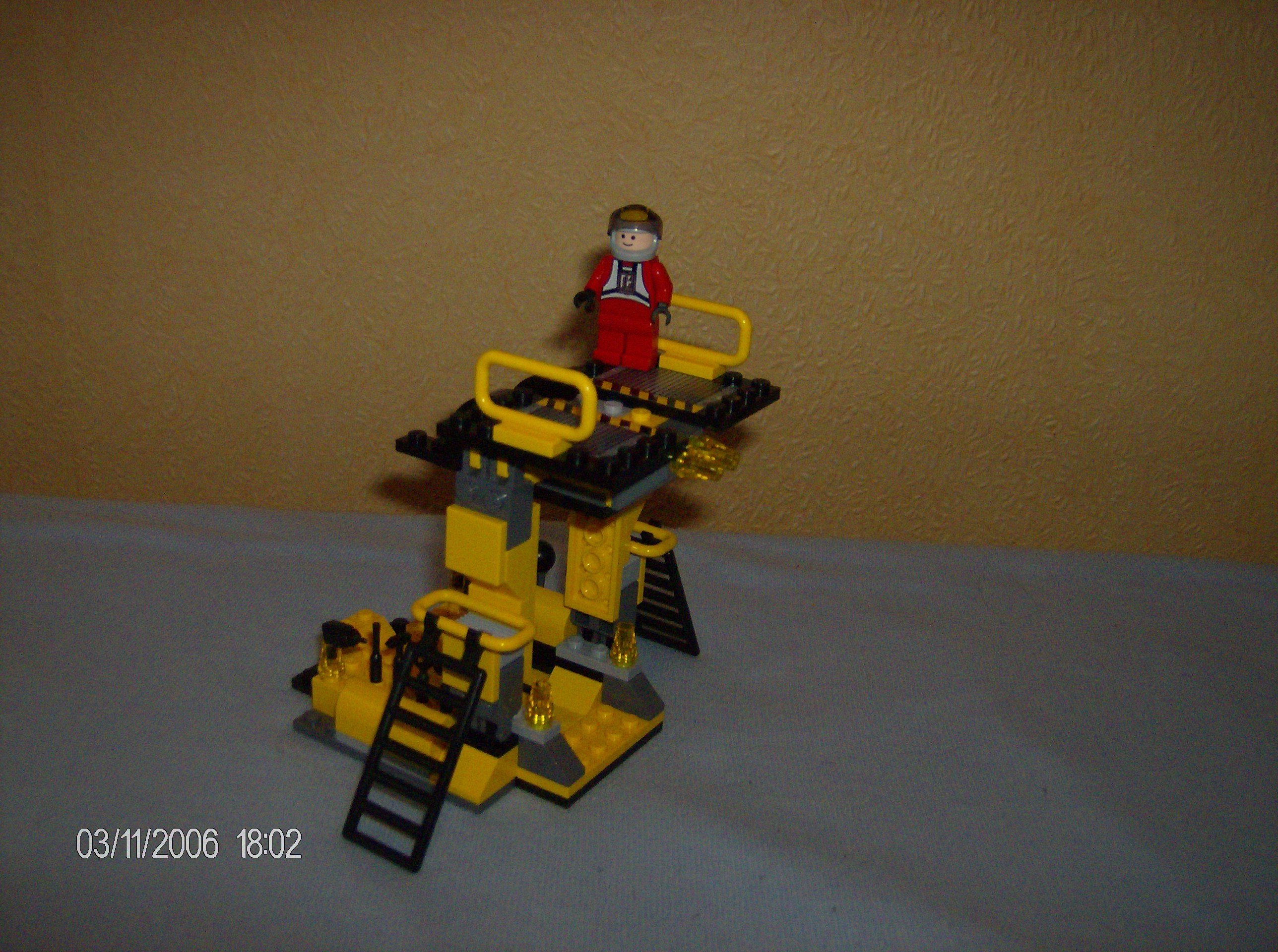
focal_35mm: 36
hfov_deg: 51.5
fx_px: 1326
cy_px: 476
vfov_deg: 39.5
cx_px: 639
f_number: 2.8
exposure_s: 1/60
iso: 200
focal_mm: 6
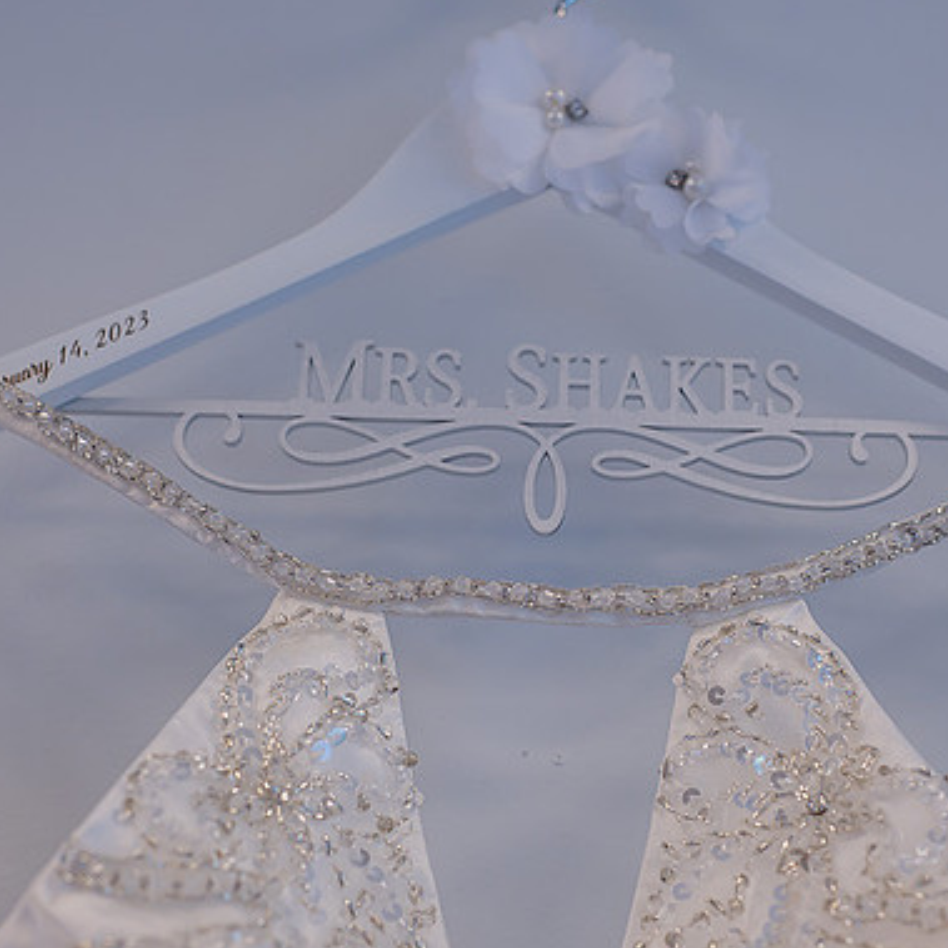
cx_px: 570
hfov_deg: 26.4
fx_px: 2014
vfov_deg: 26.5
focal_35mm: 65
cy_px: 470
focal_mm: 50
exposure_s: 1/80
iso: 320
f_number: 4
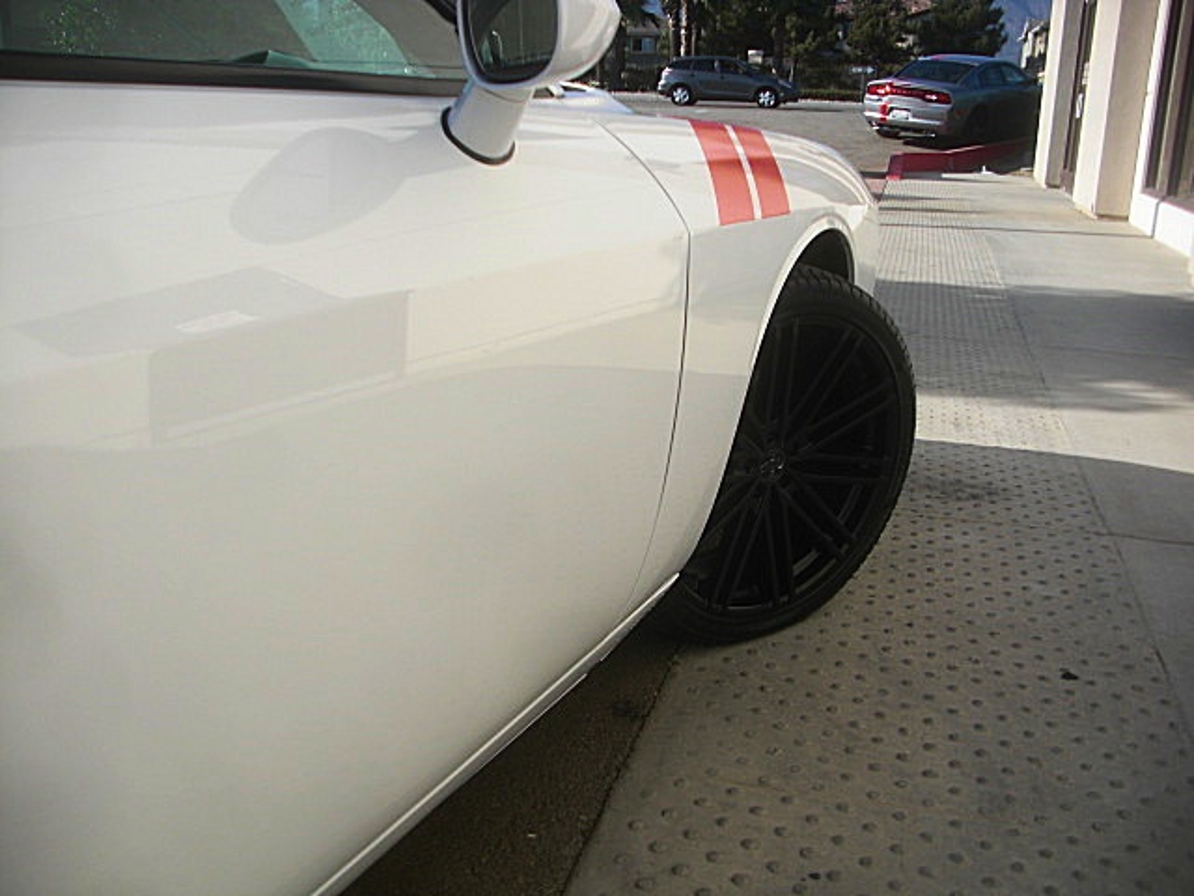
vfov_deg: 39.7
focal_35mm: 36
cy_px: 448
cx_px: 597
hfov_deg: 51.4
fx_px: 1242
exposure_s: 1/800
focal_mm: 6.3
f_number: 2.8
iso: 50
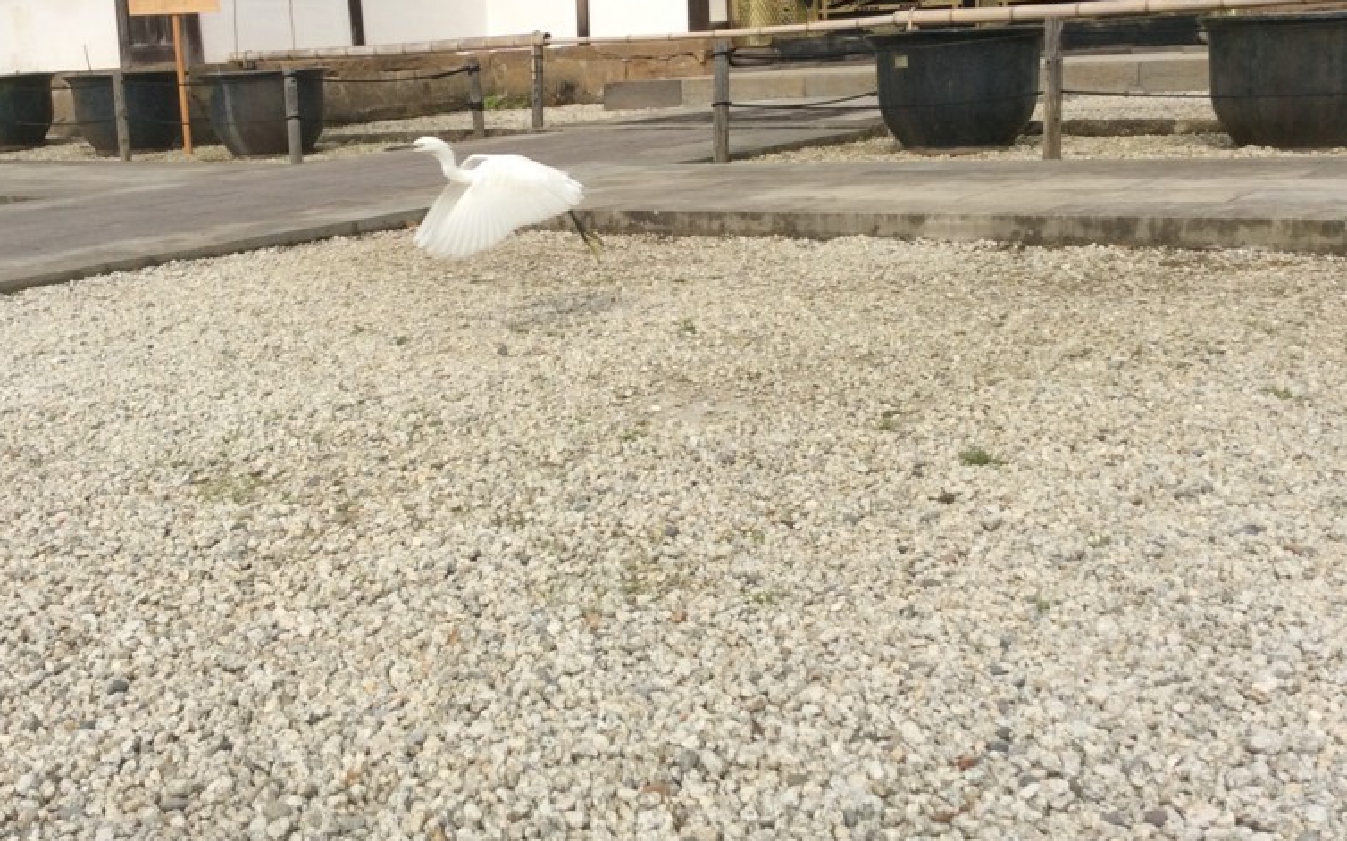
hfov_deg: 43.5
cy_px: 307
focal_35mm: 46
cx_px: 676
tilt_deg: -9.7
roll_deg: +3.9
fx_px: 1688
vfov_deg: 27.9
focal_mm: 3.3
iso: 32
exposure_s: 1/1144
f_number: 2.4
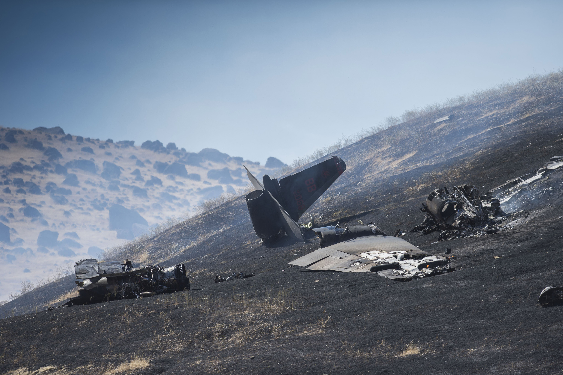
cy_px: 188
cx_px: 282
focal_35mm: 300
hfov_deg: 6.9
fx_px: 4689
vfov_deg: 4.6
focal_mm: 300
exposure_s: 1/3200
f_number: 4
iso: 250
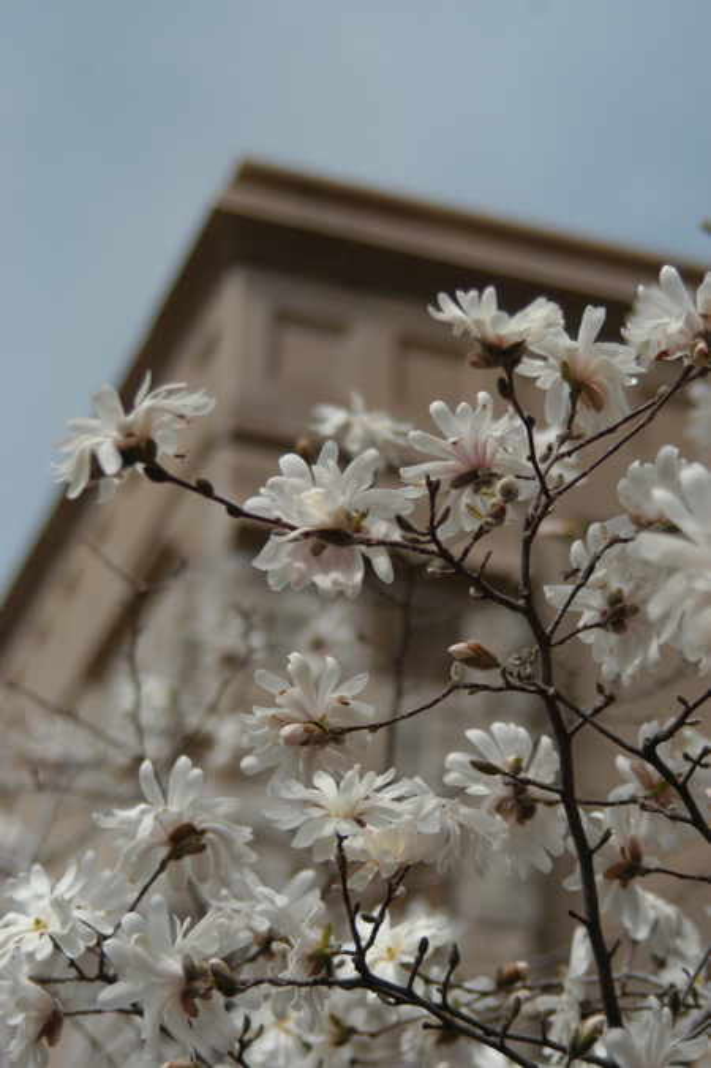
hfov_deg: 13.4
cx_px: 356
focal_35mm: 102
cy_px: 534
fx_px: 3025
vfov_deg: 20.0
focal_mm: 68
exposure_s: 1/4000
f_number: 2.8
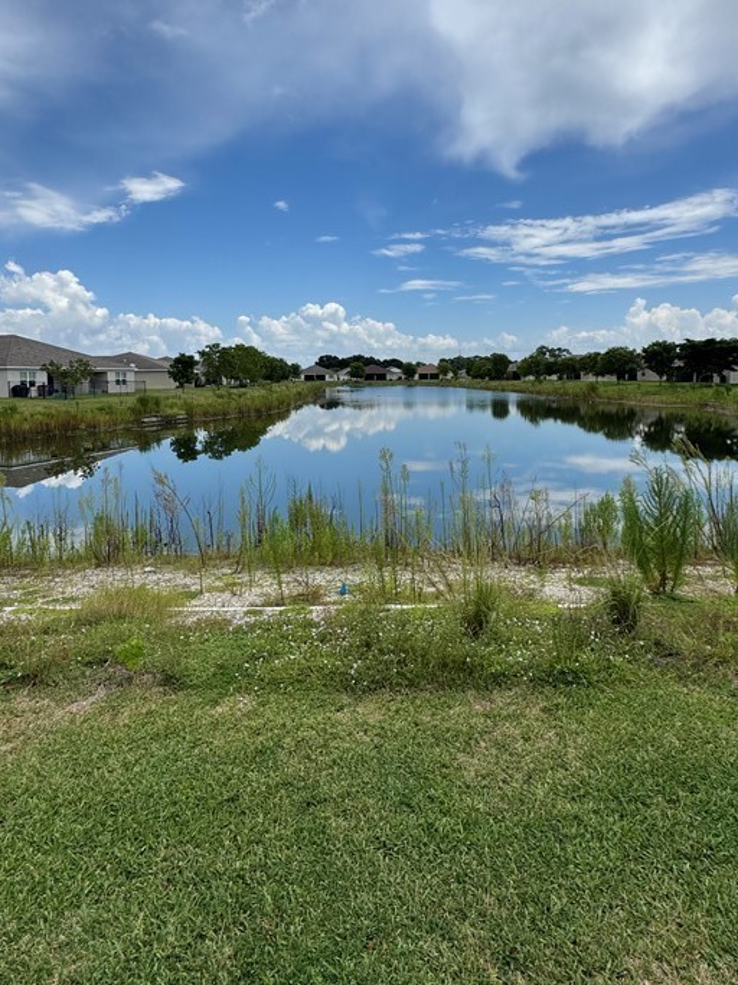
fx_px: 597
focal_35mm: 21
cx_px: 369
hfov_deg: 63.4
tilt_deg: -3.0
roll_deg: +0.1
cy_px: 412
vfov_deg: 78.4
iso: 50
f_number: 2.2
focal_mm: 2.22
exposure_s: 1/2146
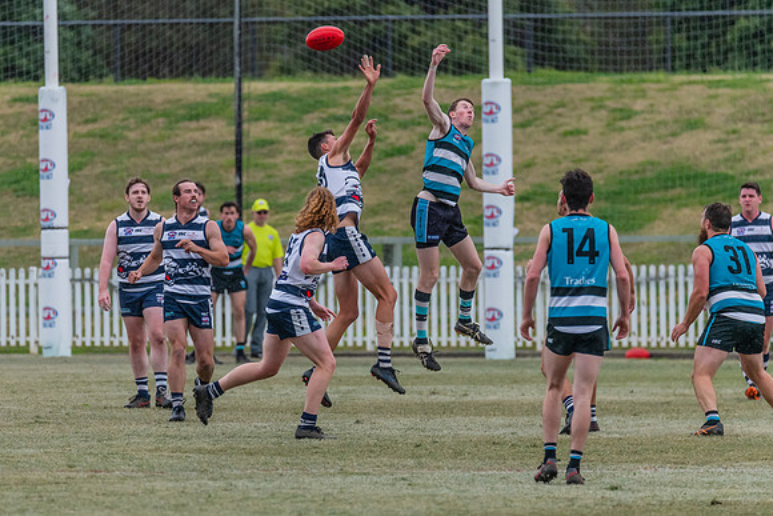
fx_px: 10819
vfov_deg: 2.7
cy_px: 269
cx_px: 344
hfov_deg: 4.1
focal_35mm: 504
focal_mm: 450
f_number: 6
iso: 1600
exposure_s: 1/1600
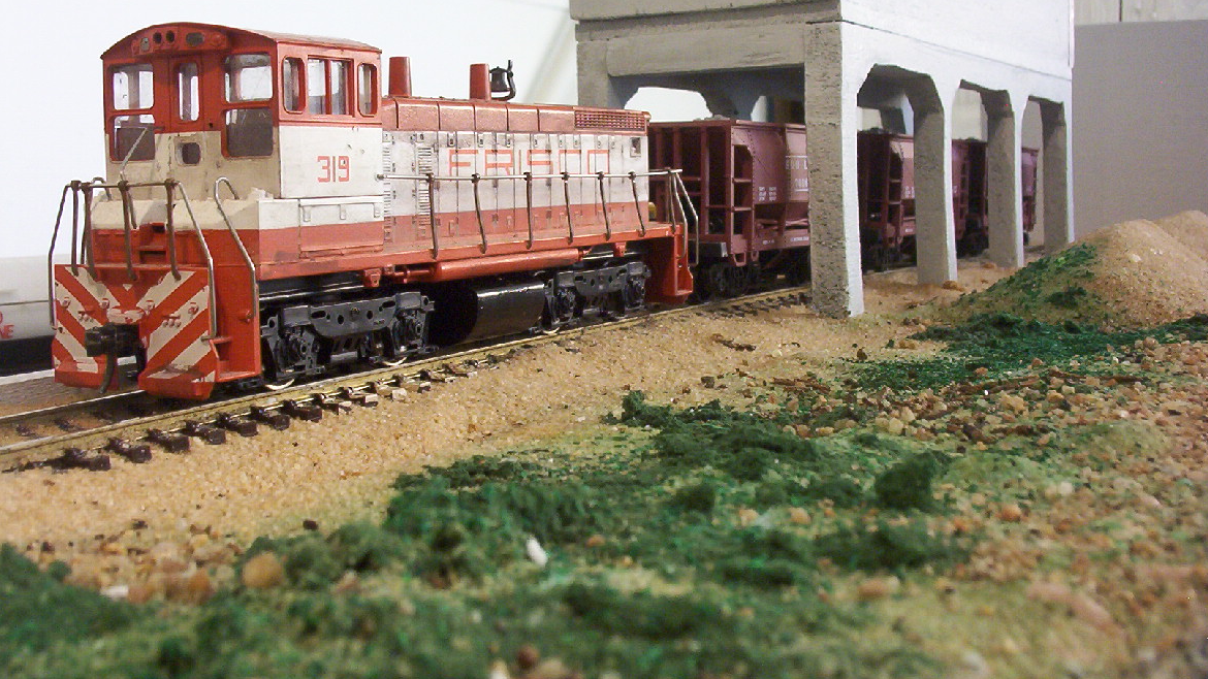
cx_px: 609
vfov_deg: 27.7
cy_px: 298
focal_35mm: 43
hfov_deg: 47.4
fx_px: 1377
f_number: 4.5
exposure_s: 1/13.9
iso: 200
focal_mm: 6
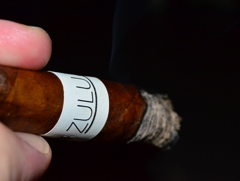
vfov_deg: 16.3
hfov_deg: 21.6
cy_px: 91
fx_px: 628
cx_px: 137
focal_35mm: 91
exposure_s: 1/60
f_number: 10
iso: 2000
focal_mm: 55
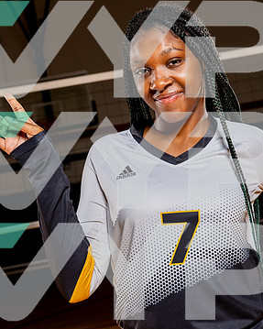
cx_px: 170
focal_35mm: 72
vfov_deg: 26.4
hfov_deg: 21.2
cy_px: 161
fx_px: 701
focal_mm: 46
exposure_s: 1/250
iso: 100
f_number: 5.6
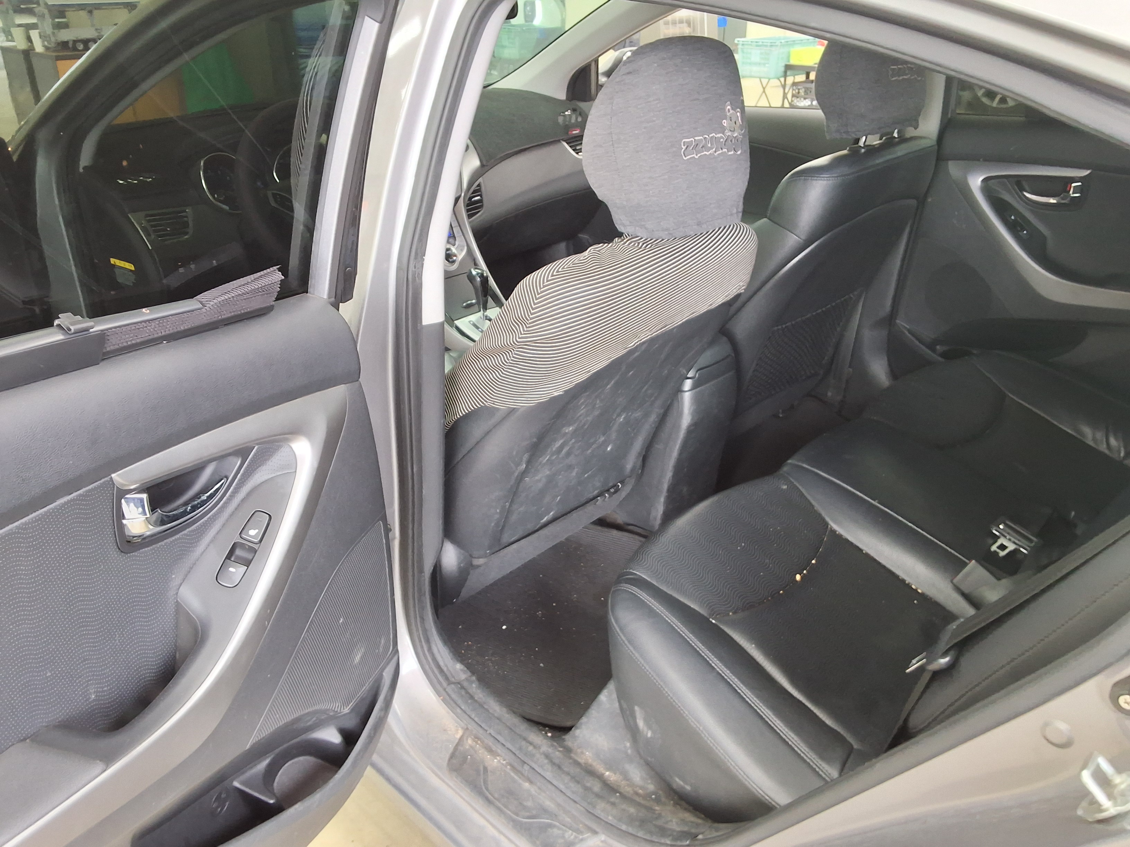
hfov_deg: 63.4
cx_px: 565
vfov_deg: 49.7
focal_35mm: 28
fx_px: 914
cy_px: 424
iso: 100
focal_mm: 2.91
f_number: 1.9
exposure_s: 1/40
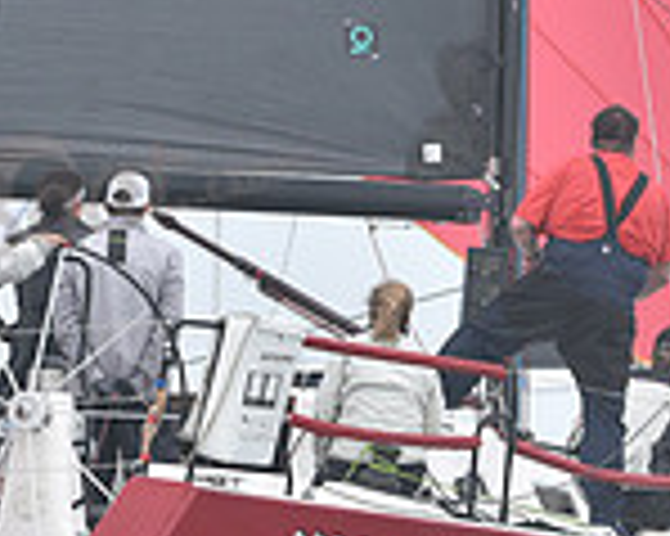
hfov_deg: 1.8
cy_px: 399
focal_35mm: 1061
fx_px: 21025
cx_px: 540
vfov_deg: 1.5
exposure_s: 1/1000
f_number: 5.6
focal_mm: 290
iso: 320
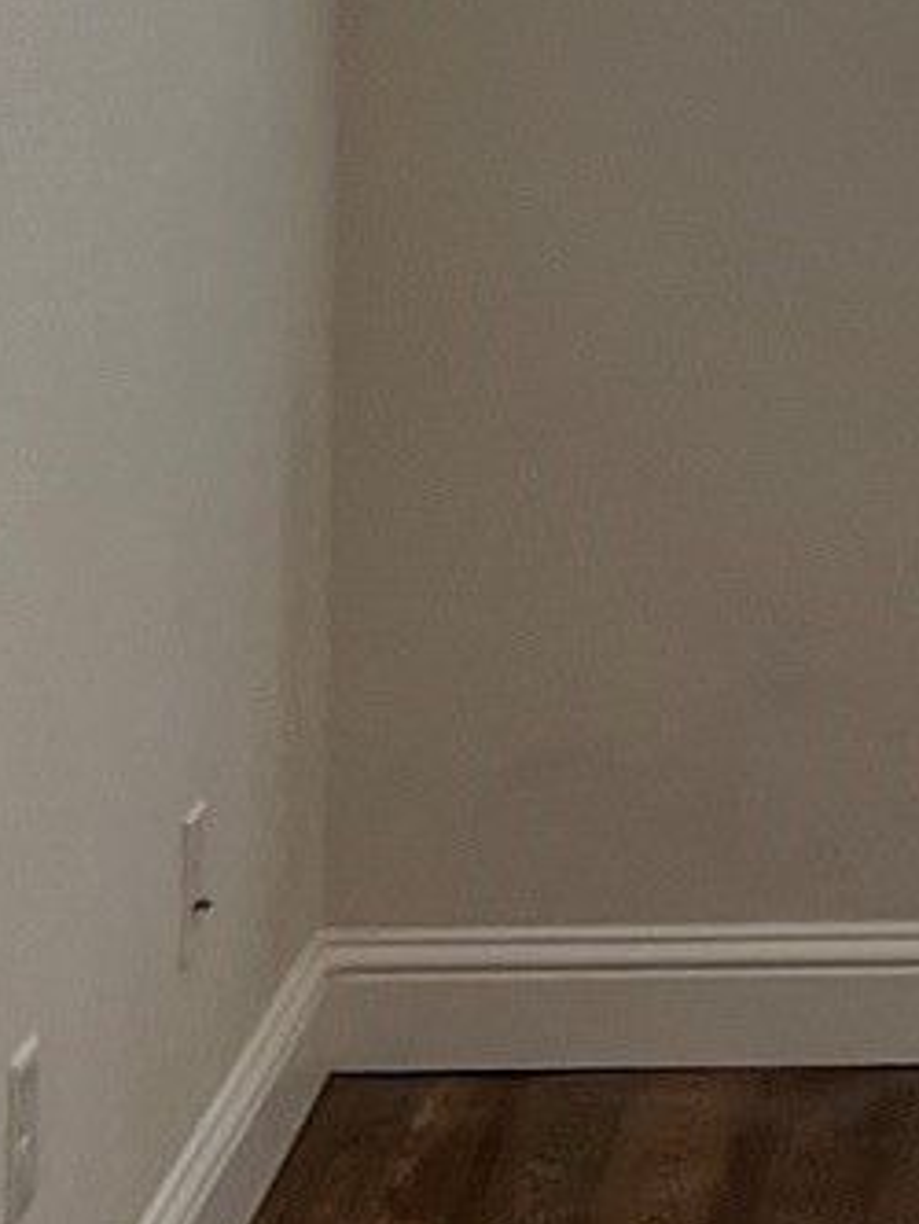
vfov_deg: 11.9
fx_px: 5660
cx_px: 2040
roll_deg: -1.3
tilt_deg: -2.2
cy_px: -434
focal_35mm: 160
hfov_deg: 8.6
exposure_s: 1/120
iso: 64
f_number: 1.6
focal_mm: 5.1
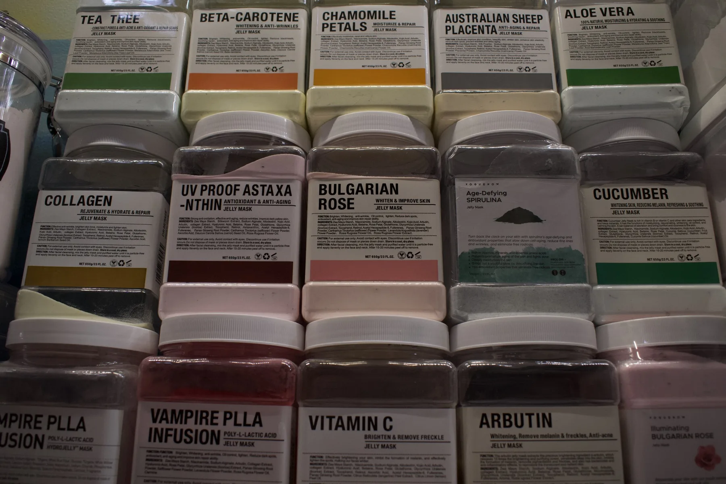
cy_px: 242
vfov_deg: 42.3
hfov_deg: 60.3
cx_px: 363
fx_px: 625
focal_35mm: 31
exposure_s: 1/40
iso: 1250
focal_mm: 21
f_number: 5.6
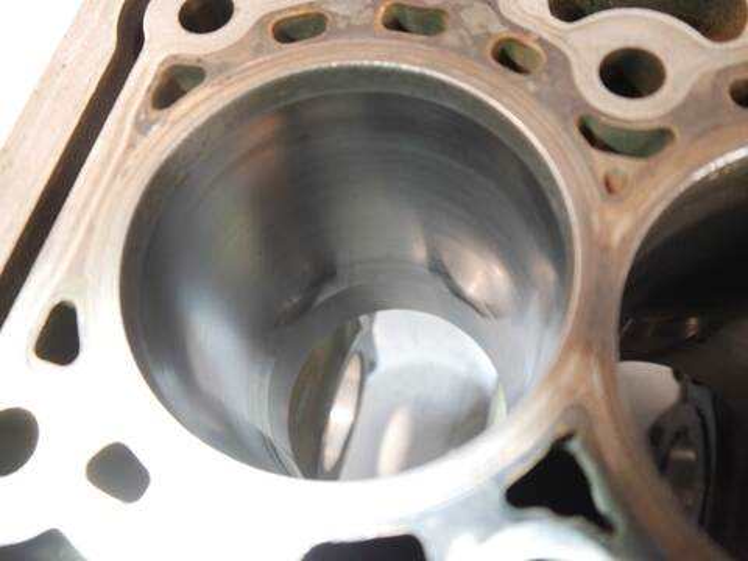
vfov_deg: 44.2
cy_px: 280
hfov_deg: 56.8
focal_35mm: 32
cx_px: 374
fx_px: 691
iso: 1600
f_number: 3.8
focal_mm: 16
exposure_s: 1/60
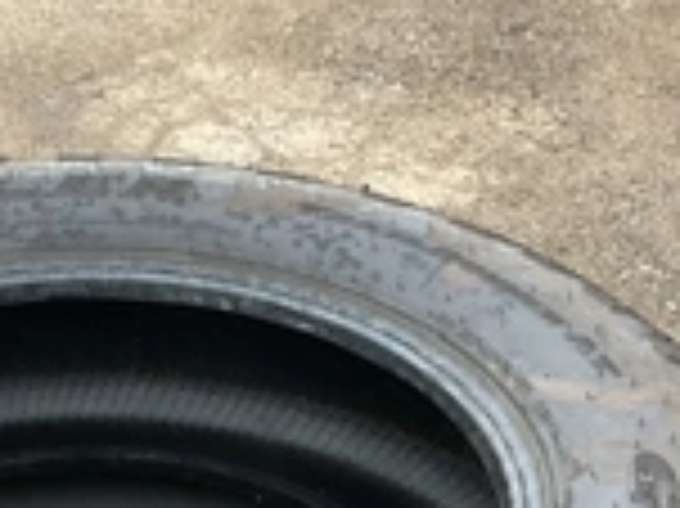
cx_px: 140
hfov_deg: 25.0
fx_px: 1511
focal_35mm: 77
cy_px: 557
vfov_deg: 18.4
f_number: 1.8
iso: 40
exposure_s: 1/122
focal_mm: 3
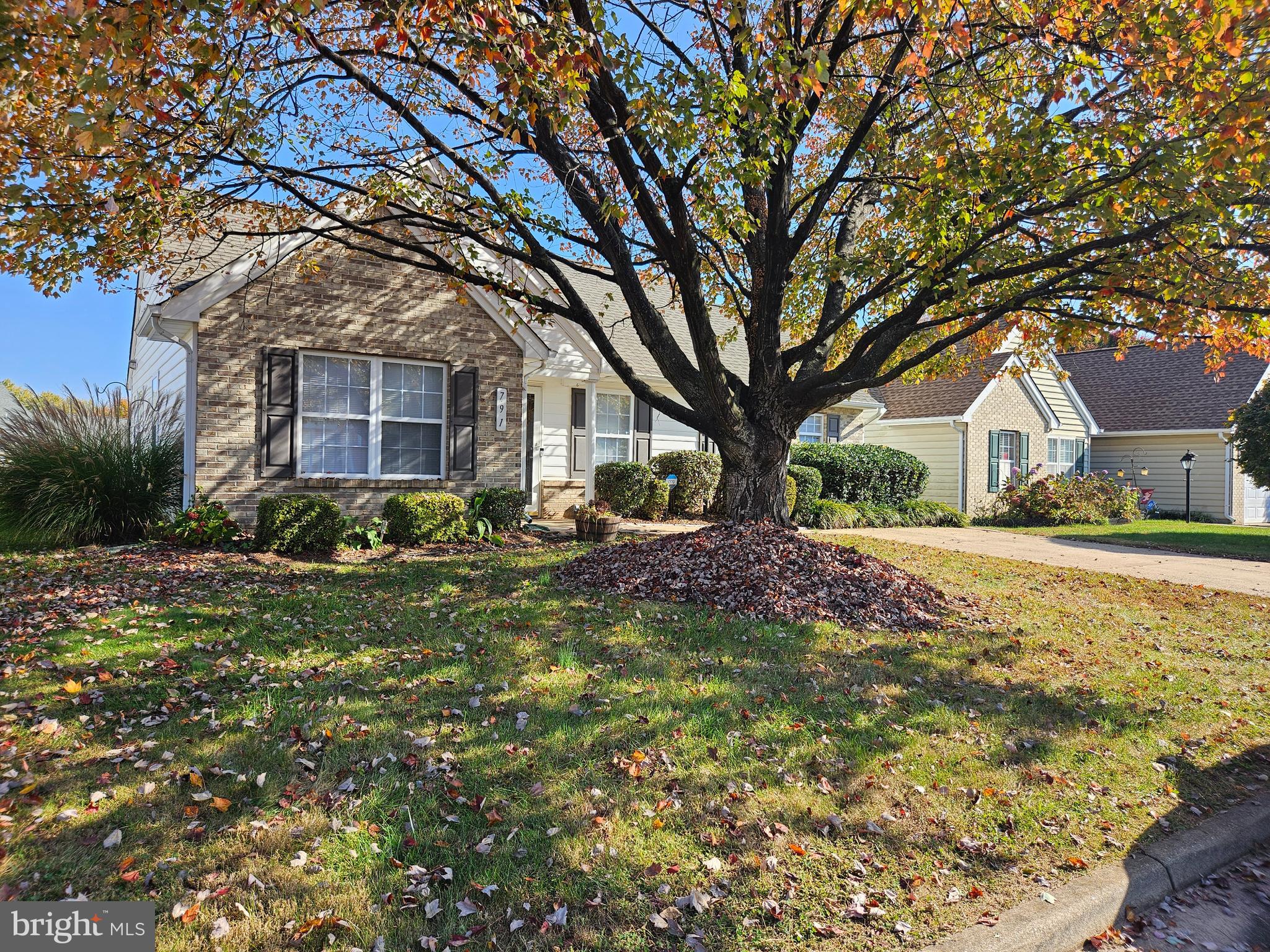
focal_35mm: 23
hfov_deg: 73.9
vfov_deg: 58.9
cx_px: 635
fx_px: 844
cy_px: 476
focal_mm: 5.4
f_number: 1.8
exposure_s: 1/554
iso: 25
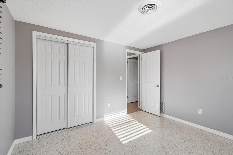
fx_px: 97
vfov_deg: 77.3
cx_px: 116
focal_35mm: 15
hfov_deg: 100.4
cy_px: 78
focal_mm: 10
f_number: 7.1
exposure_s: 1/13
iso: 100
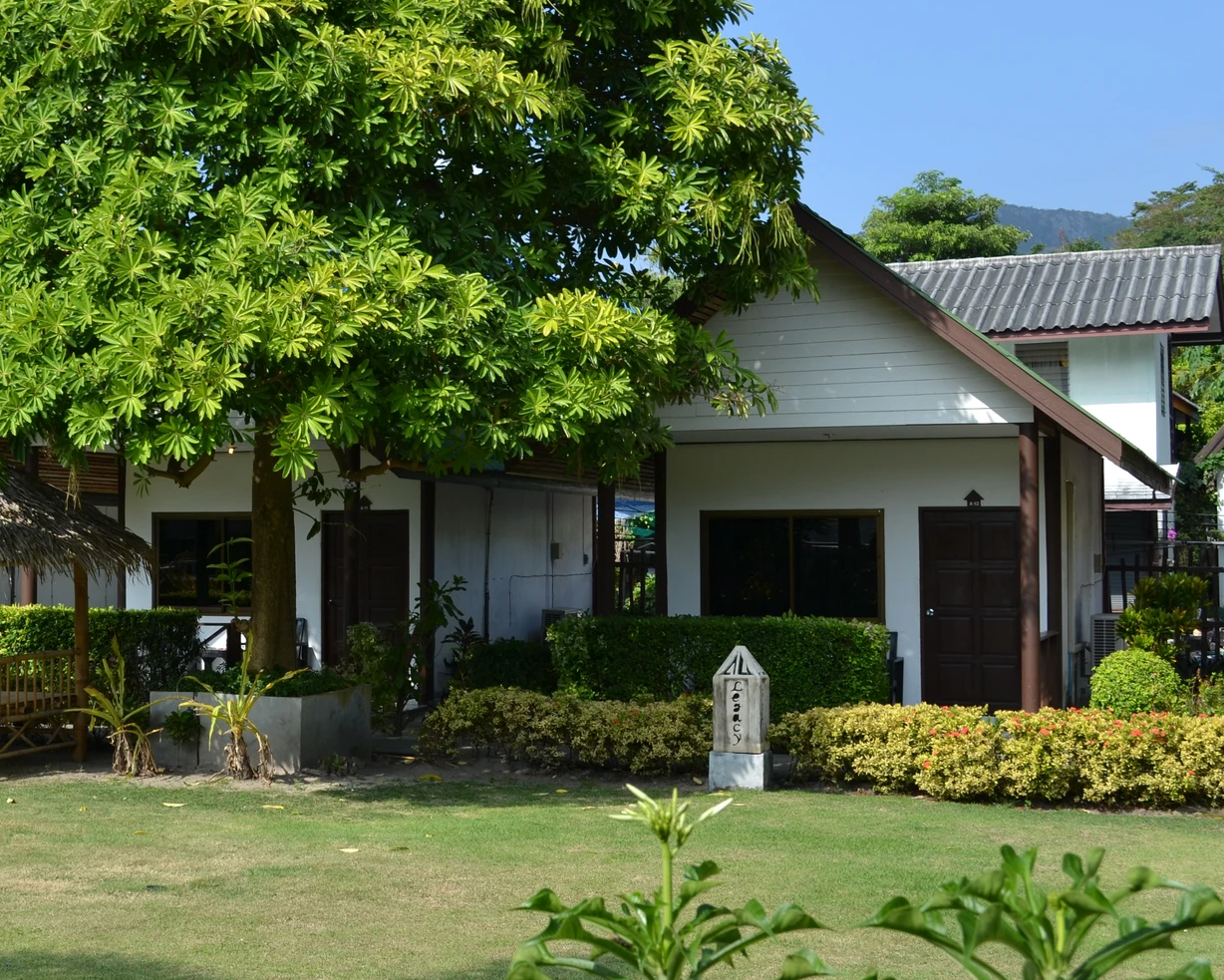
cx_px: 299
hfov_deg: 33.4
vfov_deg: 27.6
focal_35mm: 55
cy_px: 428
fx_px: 1993
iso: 100
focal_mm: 24
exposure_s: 1/250
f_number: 8
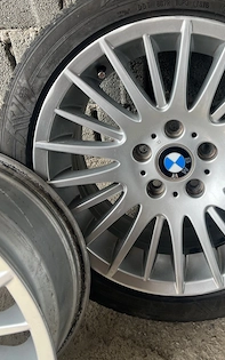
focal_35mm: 35
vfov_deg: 55.1
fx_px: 343
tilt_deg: -45.5
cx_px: 162
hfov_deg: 35.7
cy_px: 154
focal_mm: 5.7
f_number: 1.5
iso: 50
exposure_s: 1/611
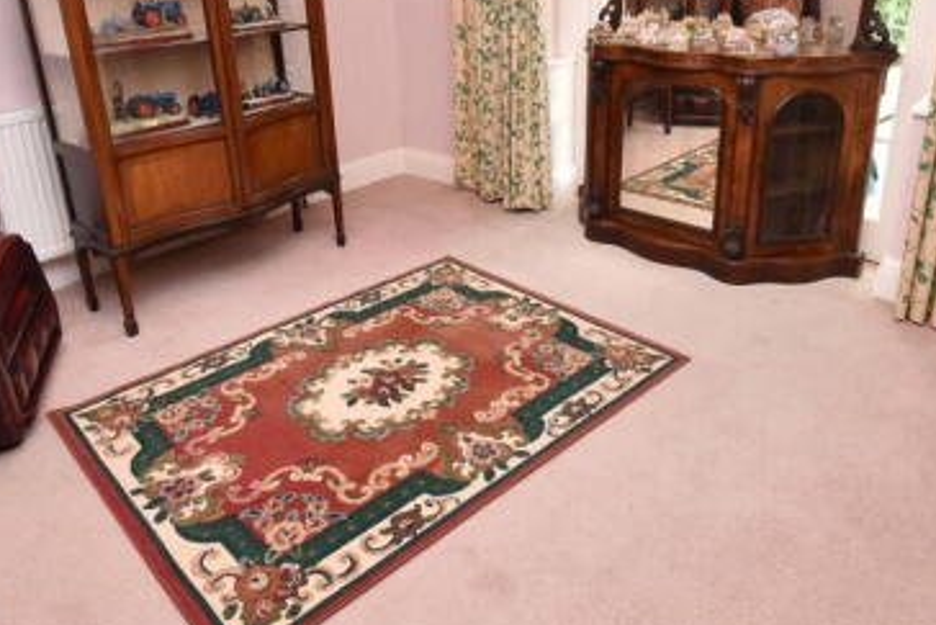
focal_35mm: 27
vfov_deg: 46.2
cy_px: 153
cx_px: 446
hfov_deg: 67.3
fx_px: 702
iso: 800
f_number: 7.1
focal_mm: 10
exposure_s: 1/60
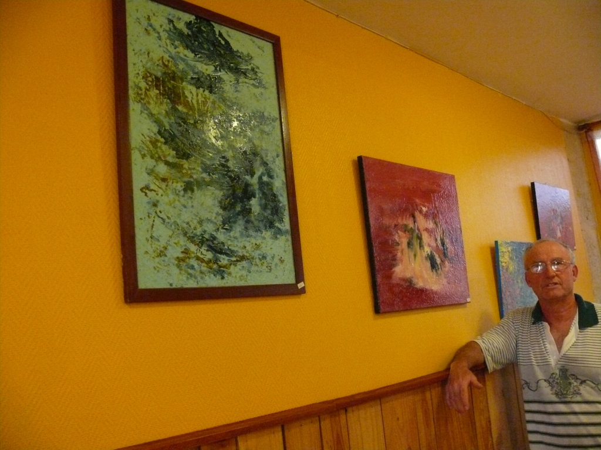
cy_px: 225
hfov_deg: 52.6
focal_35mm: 35
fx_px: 608
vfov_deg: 40.7
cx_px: 300
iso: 800
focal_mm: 7.4
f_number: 2.8
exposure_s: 1/20
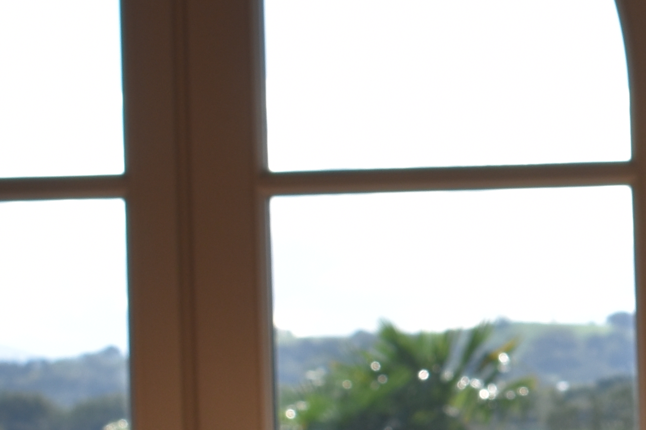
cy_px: 332
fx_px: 3462
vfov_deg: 7.1
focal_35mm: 193
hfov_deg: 10.2
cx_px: 1023
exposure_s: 1/250
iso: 180
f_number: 8
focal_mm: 28
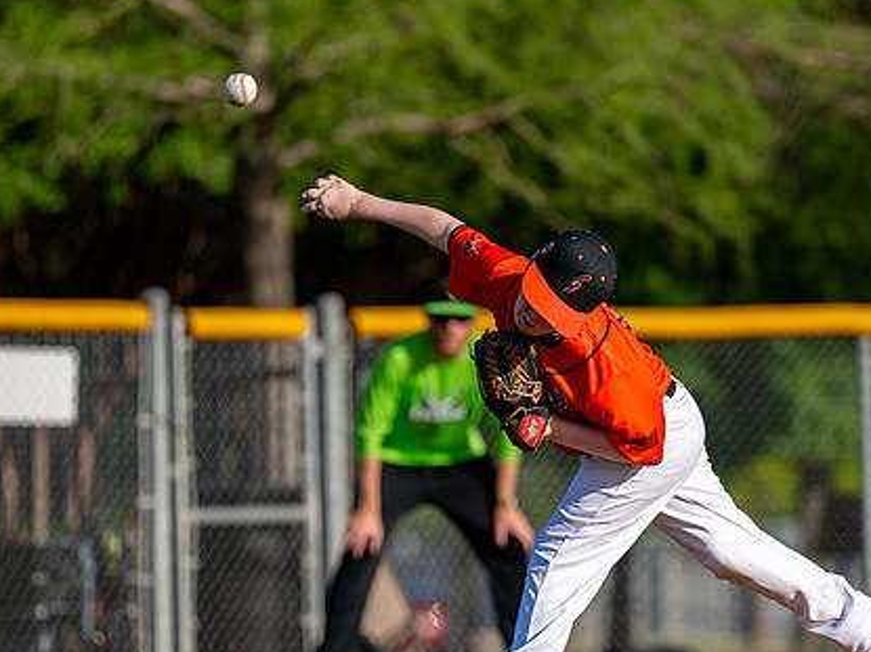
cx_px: 556
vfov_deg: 3.3
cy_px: 433
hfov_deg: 4.4
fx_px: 11320
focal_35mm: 450
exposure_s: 1/3200
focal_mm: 200
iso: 160
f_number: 2.8
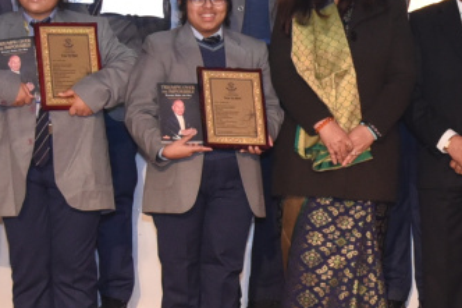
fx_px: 2437
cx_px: 416
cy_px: 138
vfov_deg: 7.2
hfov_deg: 10.8
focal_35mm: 190
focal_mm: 35
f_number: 6.3
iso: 2500
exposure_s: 1/160
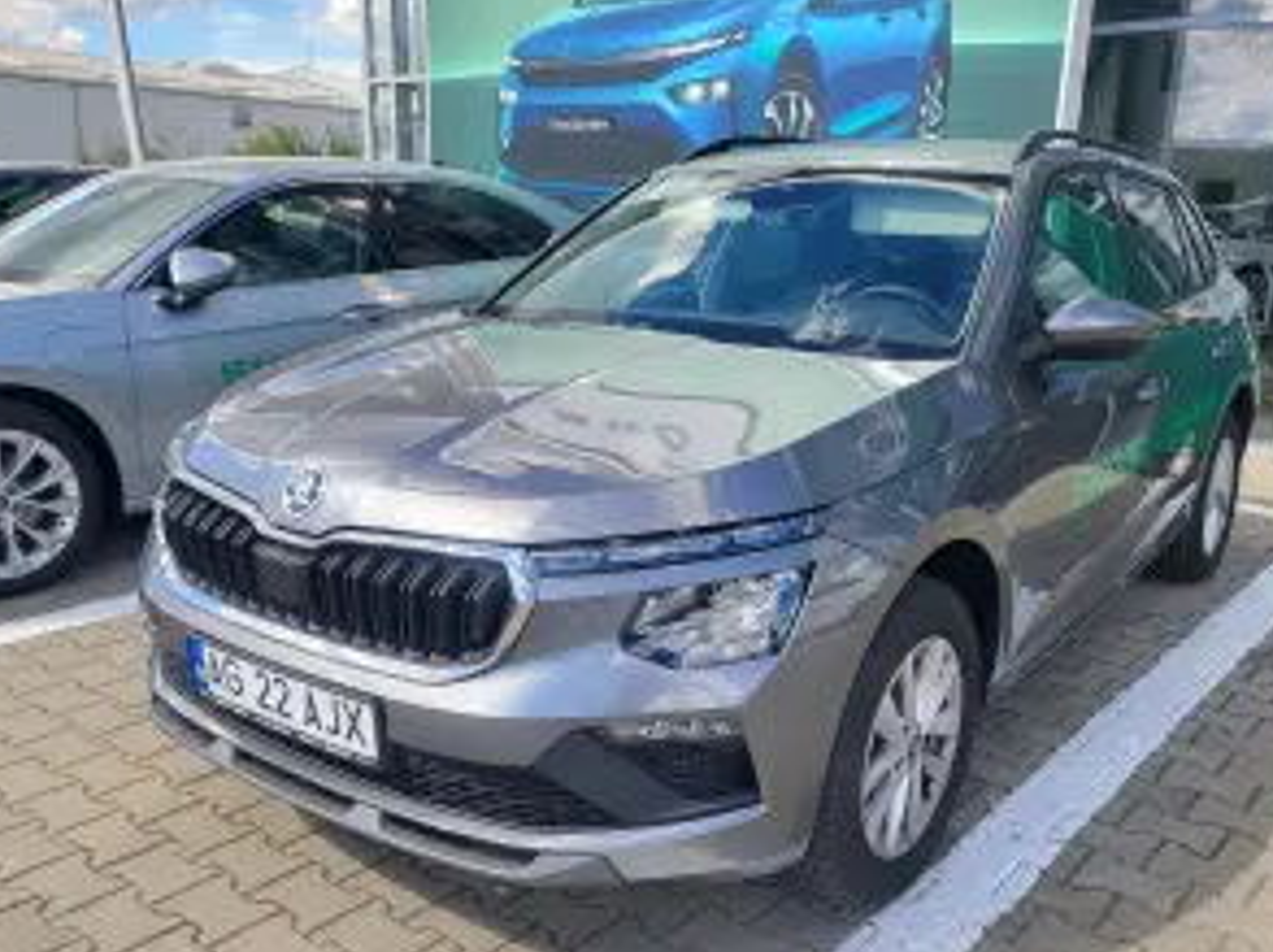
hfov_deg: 56.9
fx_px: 1175
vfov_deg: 44.0
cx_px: 656
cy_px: 539
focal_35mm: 32
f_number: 1.8
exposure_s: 1/577
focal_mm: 5.4
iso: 40
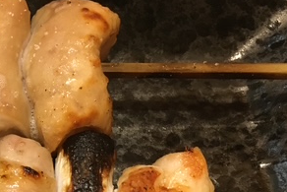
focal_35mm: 66
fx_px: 526
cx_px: -9
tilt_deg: -63.3
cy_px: 161
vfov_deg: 20.3
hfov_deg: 28.4
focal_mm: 4.15
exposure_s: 1/20
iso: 200
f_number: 2.2
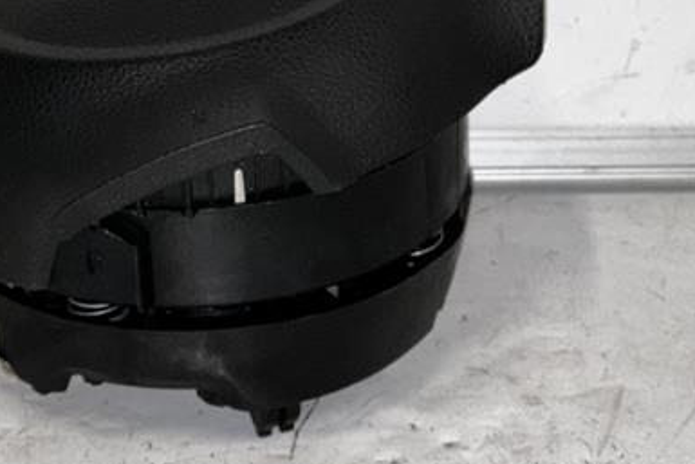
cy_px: 144
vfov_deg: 10.3
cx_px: 253
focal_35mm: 133
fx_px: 2568
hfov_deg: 15.4
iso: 125
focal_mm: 9
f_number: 2.8
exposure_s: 1/107
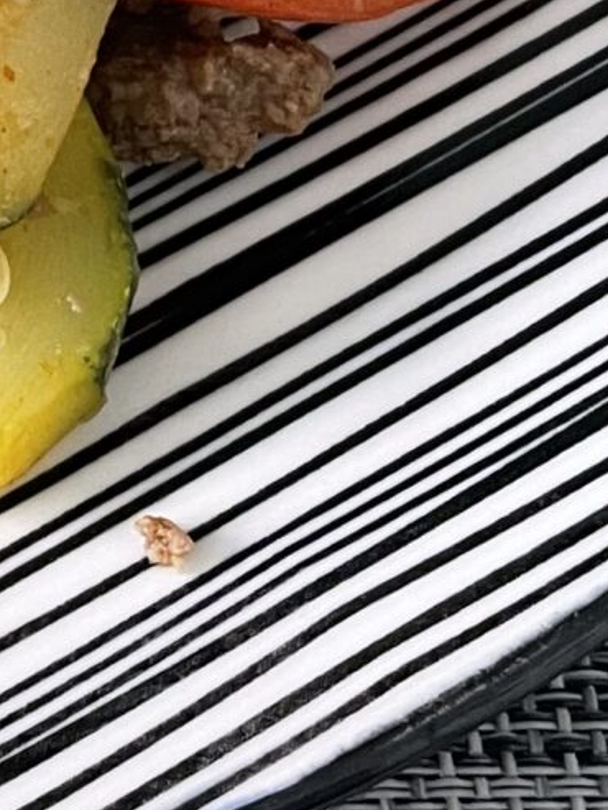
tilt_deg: -60.5
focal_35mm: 135
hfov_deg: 10.3
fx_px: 3160
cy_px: -506
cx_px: -541
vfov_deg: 13.5
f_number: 1.6
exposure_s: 1/60
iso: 160
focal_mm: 4.2
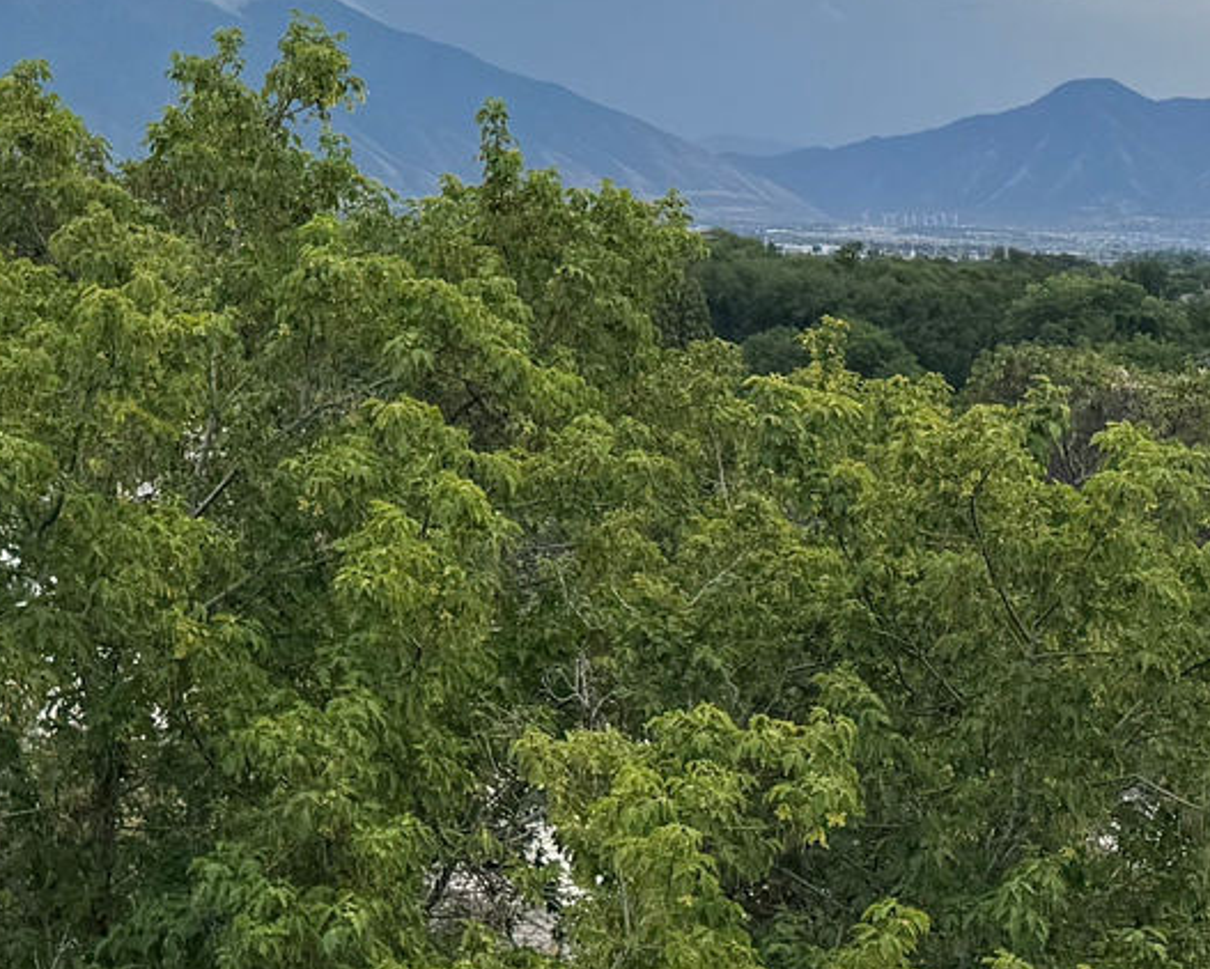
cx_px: 2
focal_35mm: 91
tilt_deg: +7.3
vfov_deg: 16.2
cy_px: -216
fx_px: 3260
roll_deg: -2.5
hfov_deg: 20.4
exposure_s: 1/5814
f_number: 1.78
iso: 80
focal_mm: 6.76
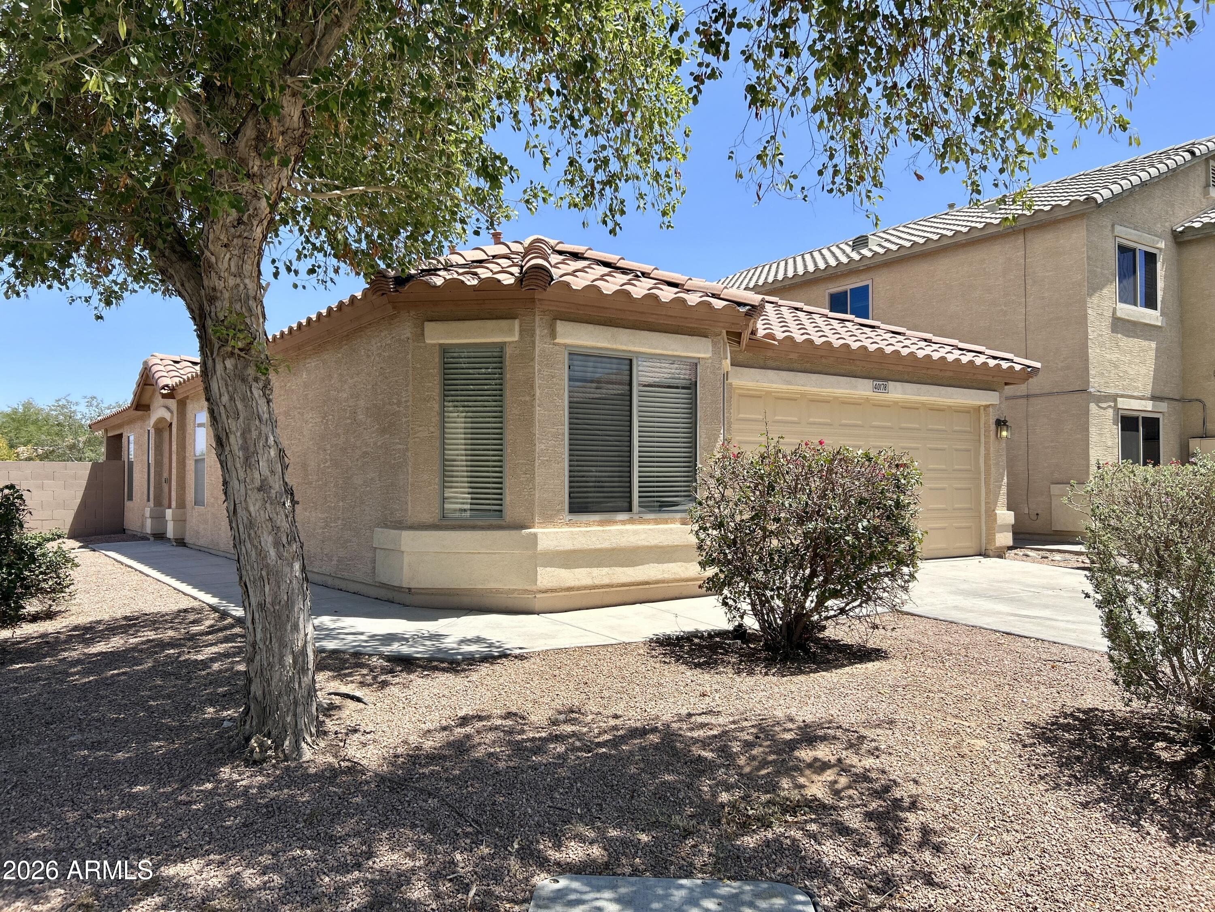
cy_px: 456
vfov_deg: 53.1
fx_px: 913
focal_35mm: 26
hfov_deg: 67.3
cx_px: 608
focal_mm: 5.7
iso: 50
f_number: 1.5
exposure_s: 1/3257
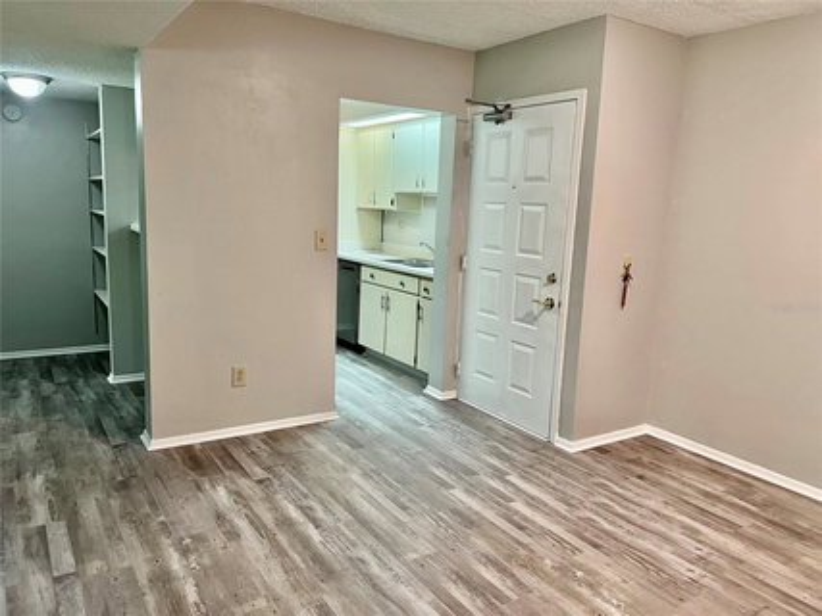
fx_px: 617
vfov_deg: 53.0
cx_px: 411
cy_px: 308
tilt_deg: -9.7
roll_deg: -2.3
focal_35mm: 26
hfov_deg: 67.3
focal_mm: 5.7
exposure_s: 1/60
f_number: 1.5
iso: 160
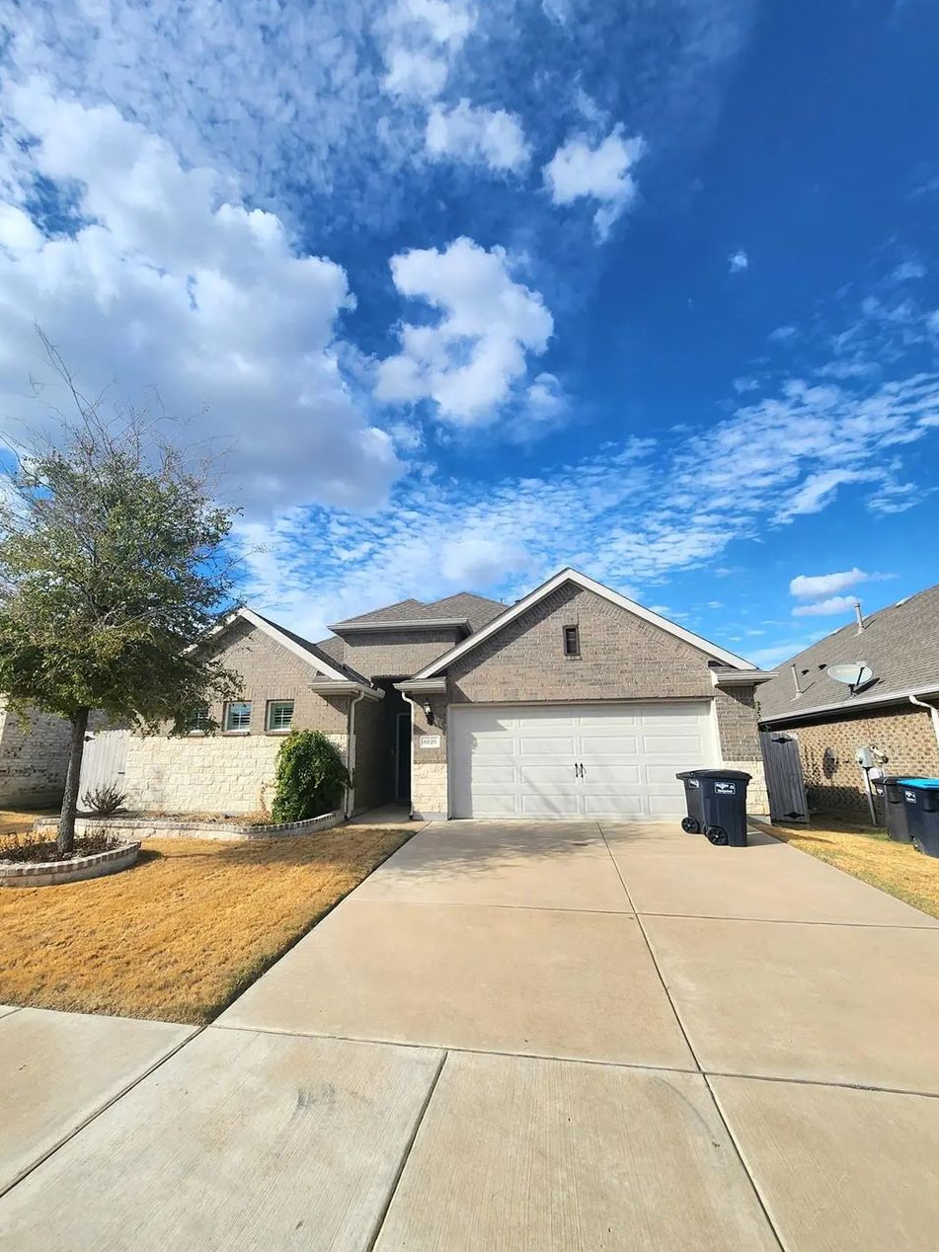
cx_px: 441
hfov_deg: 85.6
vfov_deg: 102.1
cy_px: 630
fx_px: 506
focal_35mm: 14
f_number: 2.2
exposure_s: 1/2000
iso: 32
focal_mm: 1.74
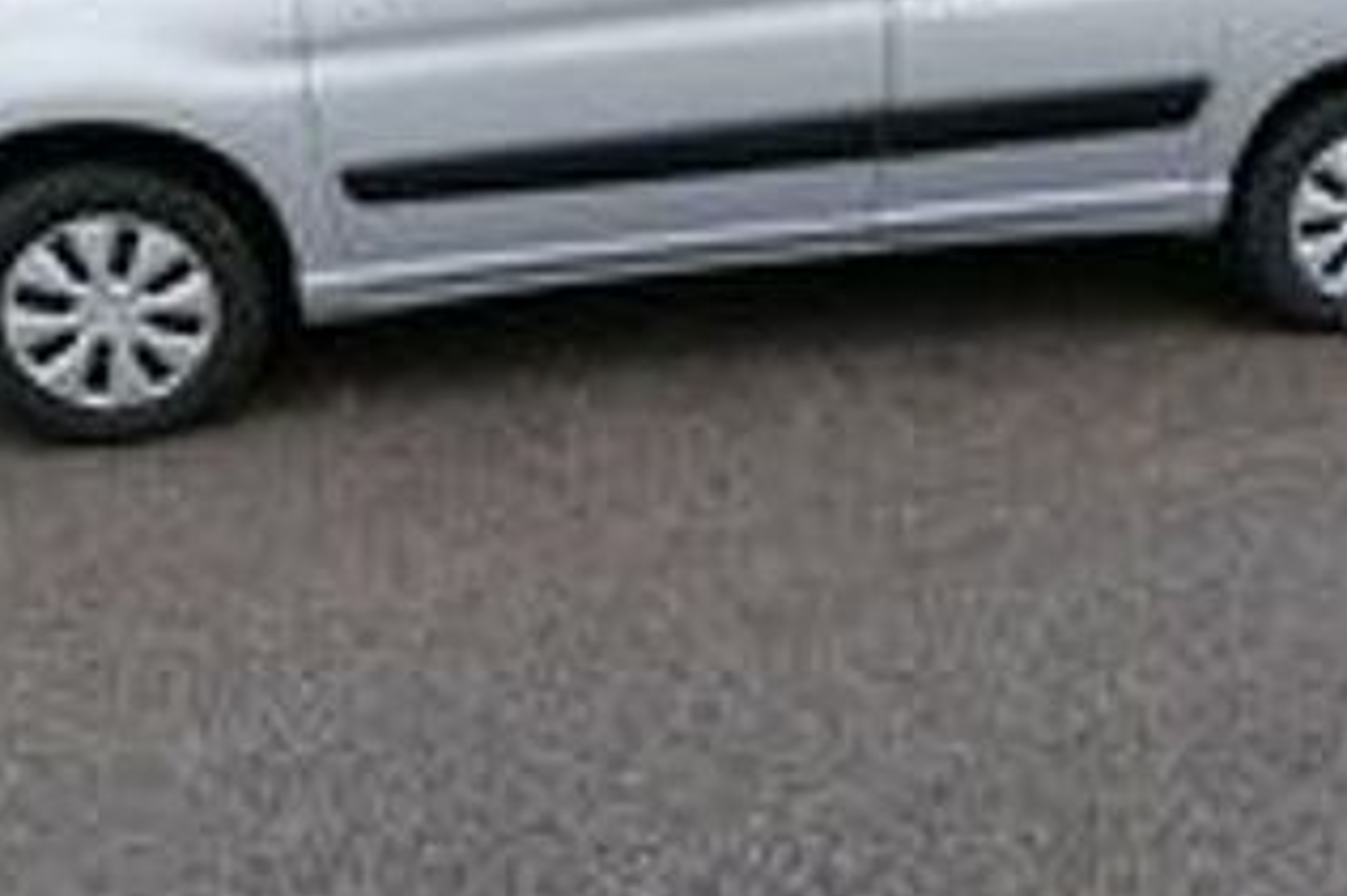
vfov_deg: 31.9
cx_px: 710
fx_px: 1533
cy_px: 212
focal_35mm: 41
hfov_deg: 47.4
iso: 50
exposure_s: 1/417
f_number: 1.8
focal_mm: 5.4
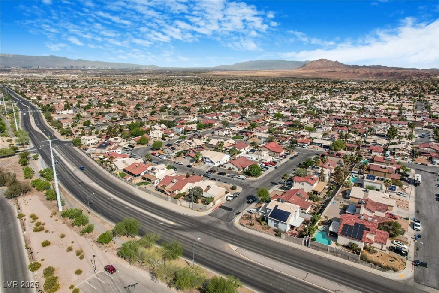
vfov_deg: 57.2
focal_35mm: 22
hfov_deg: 78.6
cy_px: 146
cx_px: 220
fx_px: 268
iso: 100
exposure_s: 1/3200
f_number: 2.8
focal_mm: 8.38
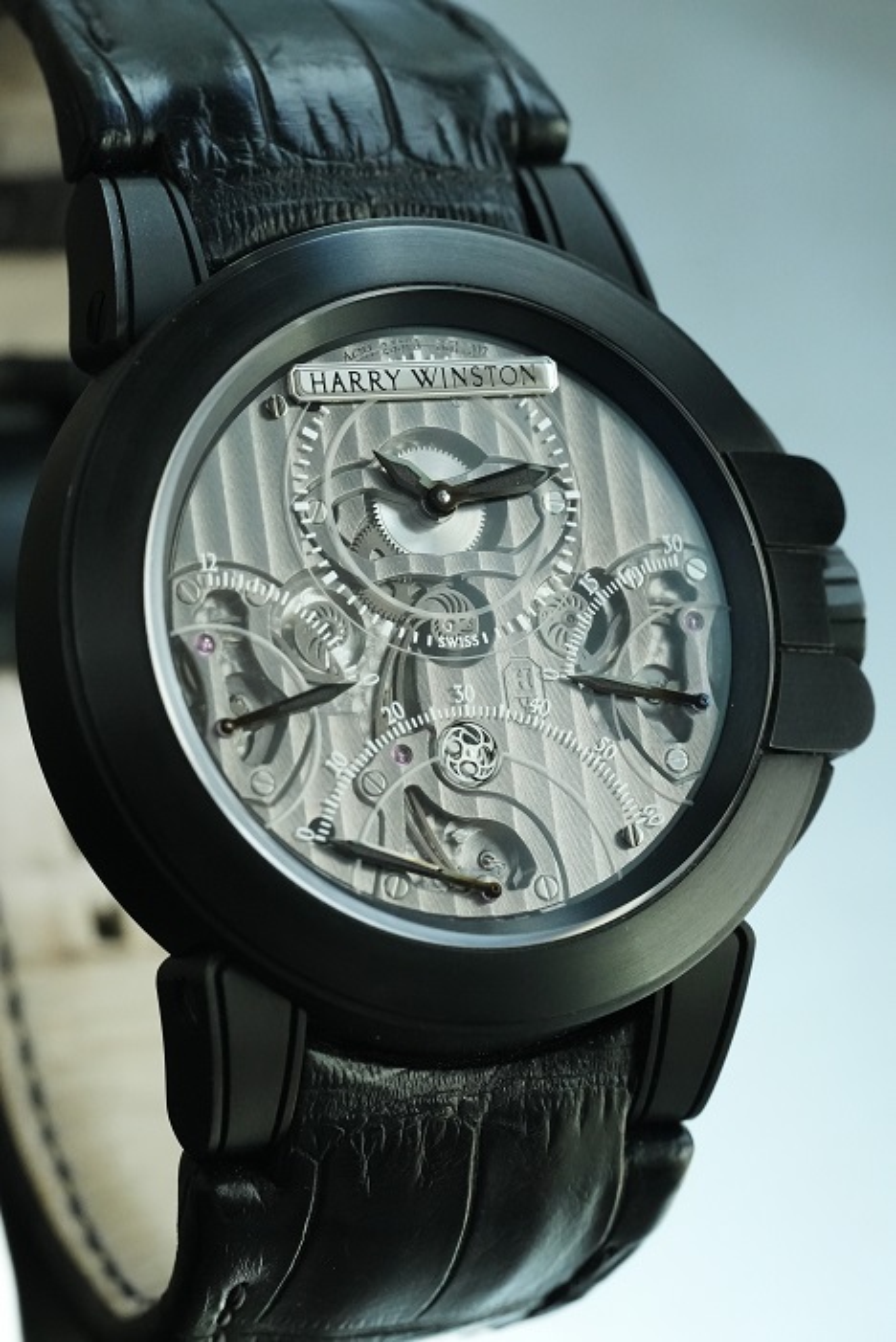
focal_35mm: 105
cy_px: 671
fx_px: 3916
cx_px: 448
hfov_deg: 13.1
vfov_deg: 19.4
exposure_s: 1/250
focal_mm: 105
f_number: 9
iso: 8000
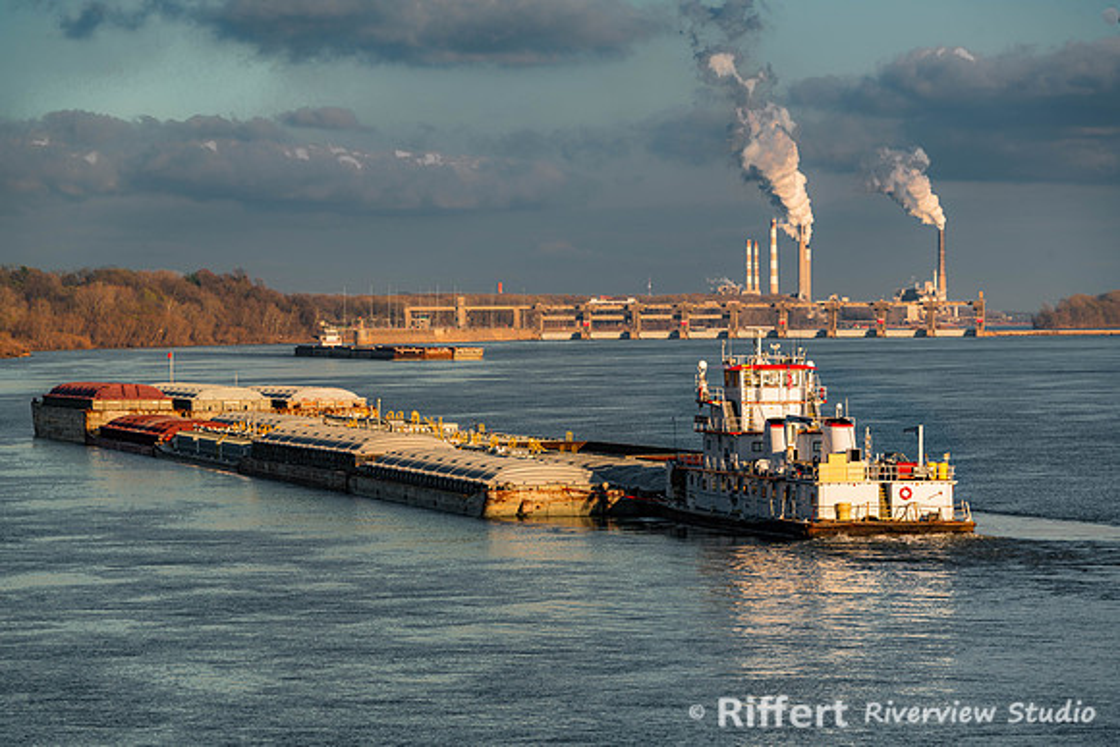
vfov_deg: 8.1
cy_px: 374
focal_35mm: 170
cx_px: 560
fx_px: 5290
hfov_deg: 12.1
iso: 64
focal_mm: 170
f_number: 8
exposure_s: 1/160
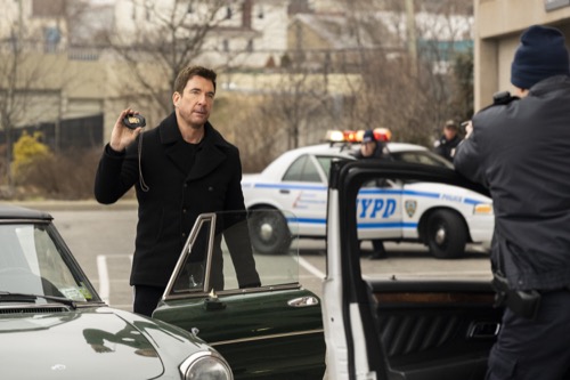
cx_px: 285
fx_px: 2722
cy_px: 190
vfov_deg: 8.0
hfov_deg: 12.0
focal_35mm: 172
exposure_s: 1/1000
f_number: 4
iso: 2000
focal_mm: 115
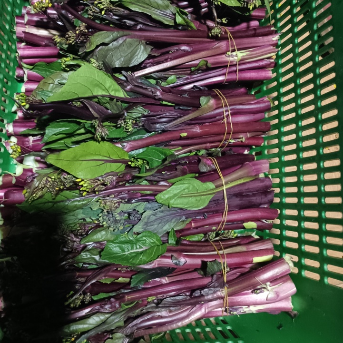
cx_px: 160
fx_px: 381
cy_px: 132
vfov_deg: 48.1
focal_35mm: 34
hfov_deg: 48.4
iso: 3731
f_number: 1.8
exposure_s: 1/16.7
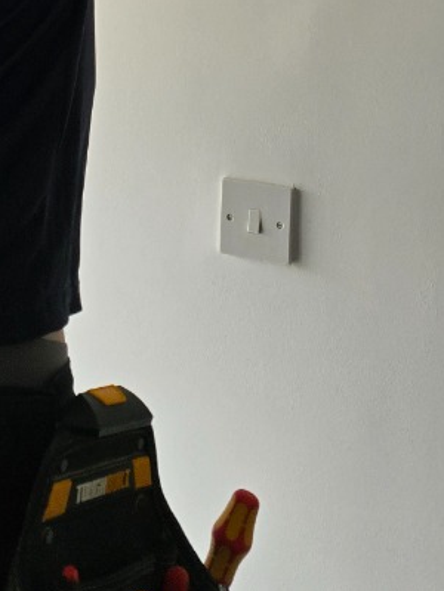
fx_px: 1180
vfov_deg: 25.7
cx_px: 108
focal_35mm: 69
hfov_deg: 21.1
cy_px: -89
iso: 80
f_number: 1.7
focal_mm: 6.3
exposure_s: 1/180
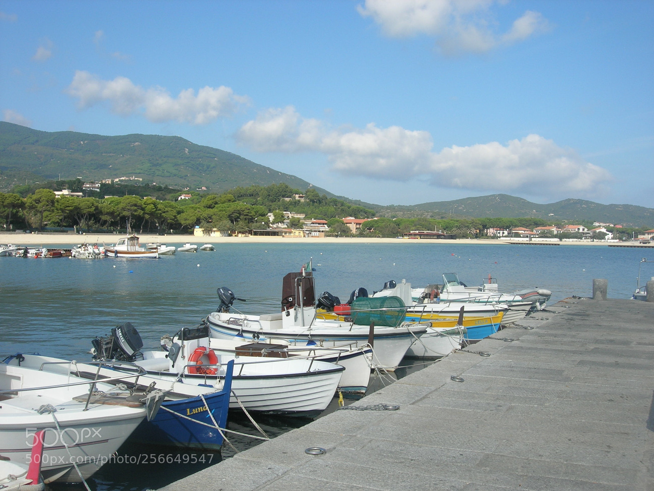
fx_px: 718
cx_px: 327
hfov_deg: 49.0
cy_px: 246
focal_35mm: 38
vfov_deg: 37.7
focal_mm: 7.8
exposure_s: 1/575
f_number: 4.8
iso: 64
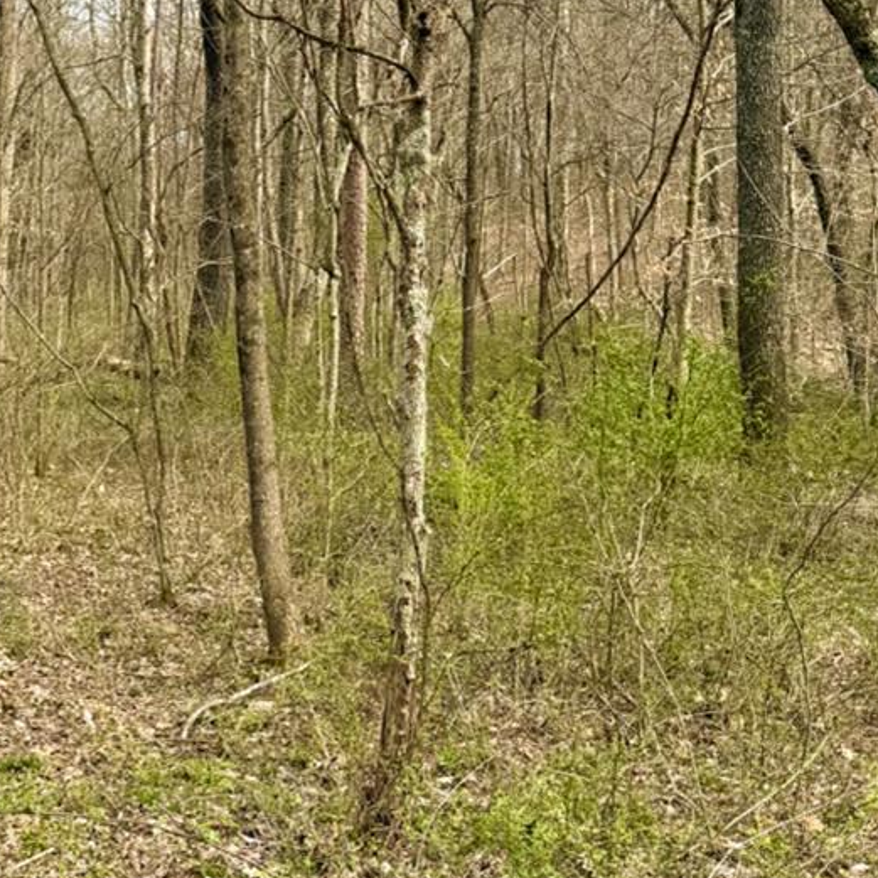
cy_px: 333
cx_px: 90
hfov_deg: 27.2
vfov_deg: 28.1
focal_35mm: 61
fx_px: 1750
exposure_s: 1/1337
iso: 80
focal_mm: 6.76
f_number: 1.78
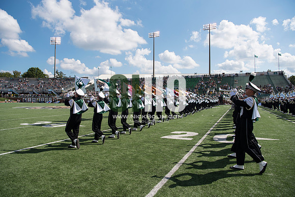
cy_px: 98
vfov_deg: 53.2
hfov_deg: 73.7
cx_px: 148
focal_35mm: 24
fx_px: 197
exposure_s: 1/1600
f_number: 5.6
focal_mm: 24
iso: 200
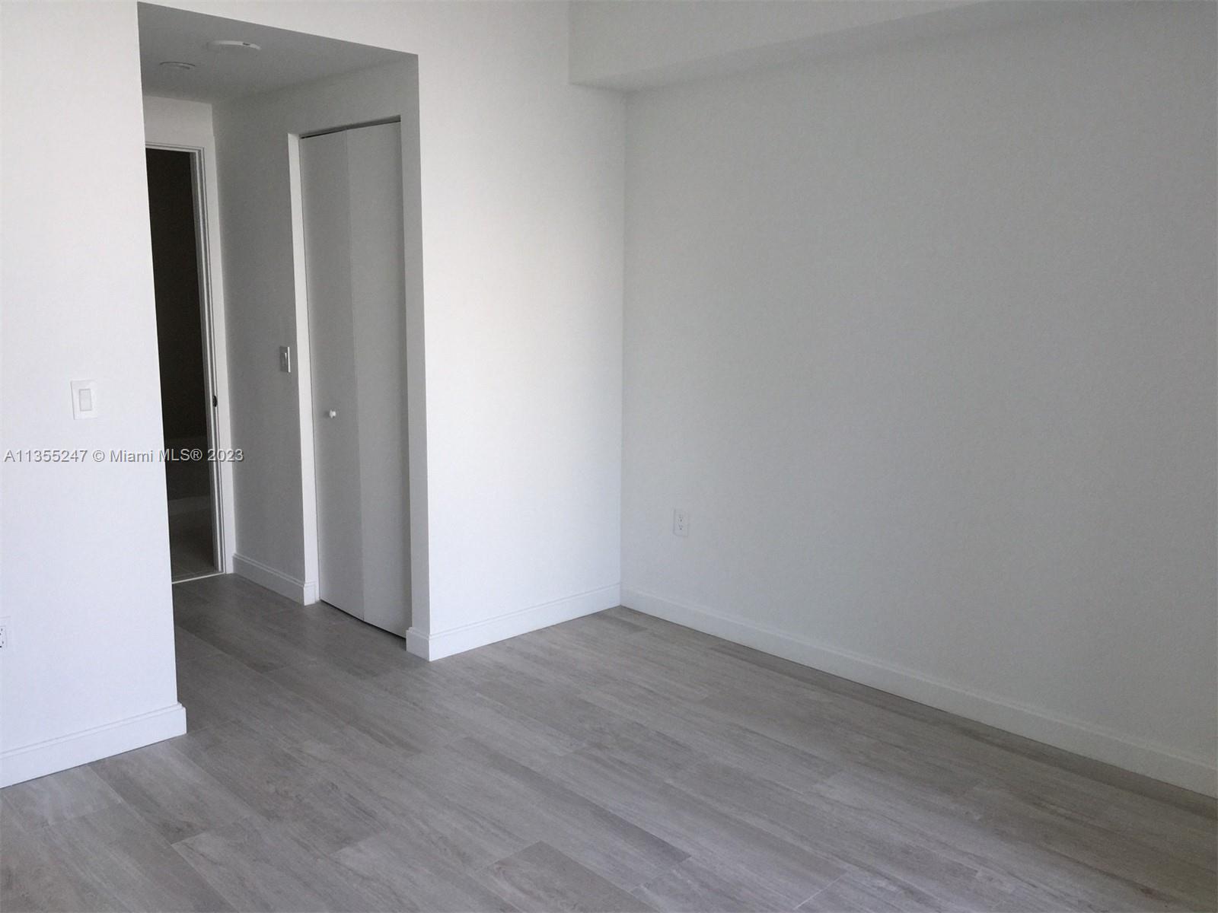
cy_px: 456
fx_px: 1020
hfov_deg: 61.7
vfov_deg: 48.2
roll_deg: -1.5
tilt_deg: -9.5
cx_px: 609
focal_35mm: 29
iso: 32
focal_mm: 4.15
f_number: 2.2
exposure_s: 1/40
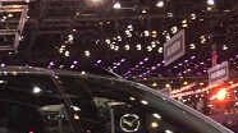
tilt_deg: -7.9
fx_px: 718
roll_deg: +4.6
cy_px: 258
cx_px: 79
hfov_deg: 18.8
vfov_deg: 9.9
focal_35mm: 114
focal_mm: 4.15
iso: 32
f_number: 2.2
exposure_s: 1/50
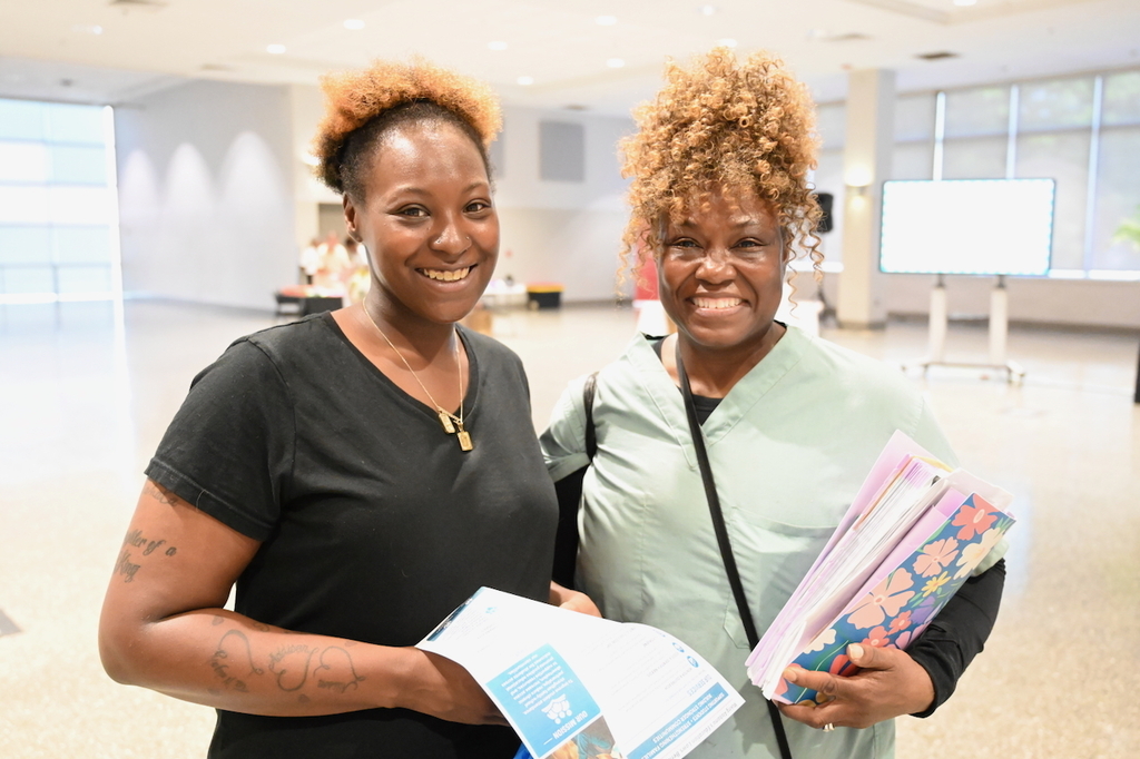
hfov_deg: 57.2
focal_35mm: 33
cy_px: 380
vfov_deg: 39.9
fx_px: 1045
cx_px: 570
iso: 14400
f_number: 4
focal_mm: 33
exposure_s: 1/200
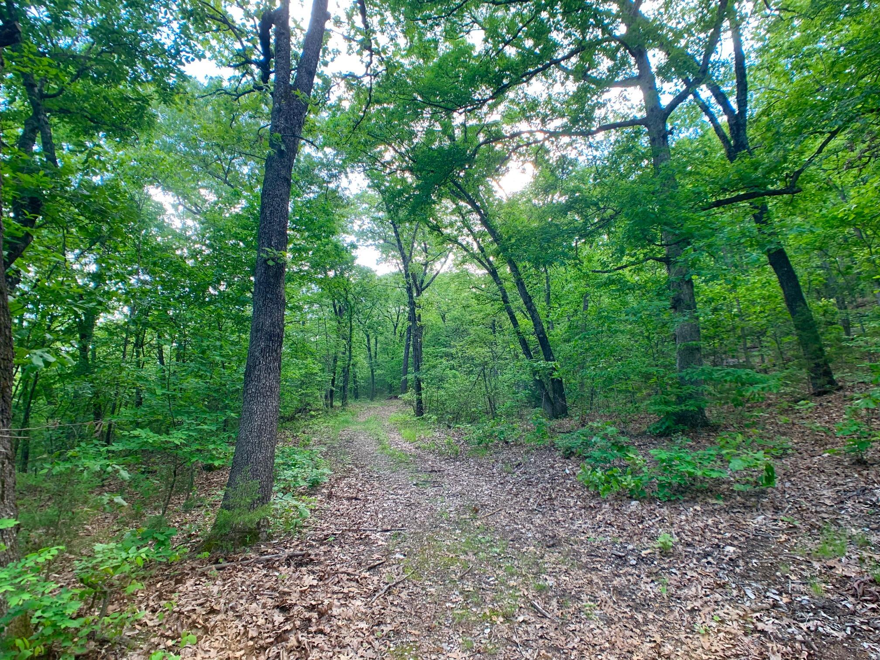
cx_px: 440
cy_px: 330
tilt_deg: +10.3
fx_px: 661
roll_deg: -3.8
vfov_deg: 53.1
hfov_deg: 67.3
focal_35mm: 26
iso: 64
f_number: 1.8
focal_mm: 4.25
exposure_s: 1/121
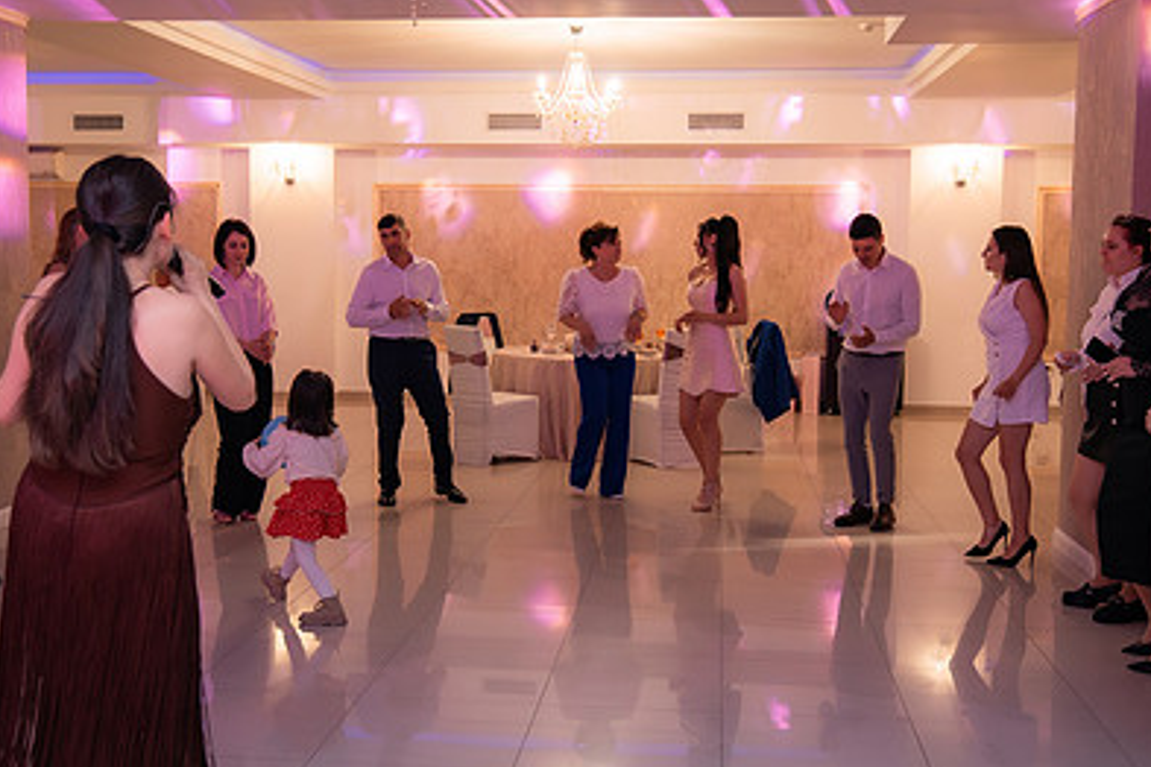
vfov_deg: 31.2
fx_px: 1375
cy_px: 380
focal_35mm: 43
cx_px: 574
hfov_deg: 45.4
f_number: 2.8
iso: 1600
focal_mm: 23
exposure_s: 1/200
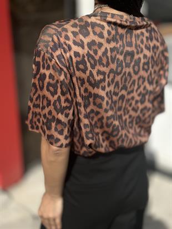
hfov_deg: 30.3
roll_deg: -0.8
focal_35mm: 48
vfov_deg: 39.6
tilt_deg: -23.6
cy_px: 114
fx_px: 318
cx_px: 86
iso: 100
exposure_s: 1/9804
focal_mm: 6.86
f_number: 1.78
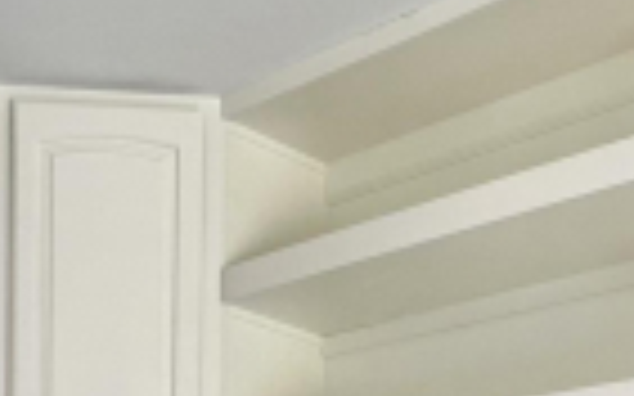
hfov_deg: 31.5
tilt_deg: -1.5
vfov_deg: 16.6
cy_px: 720
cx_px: 353
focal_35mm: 65
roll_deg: -0.1
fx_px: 1123
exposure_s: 1/120
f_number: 1.8
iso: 50
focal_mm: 1.57
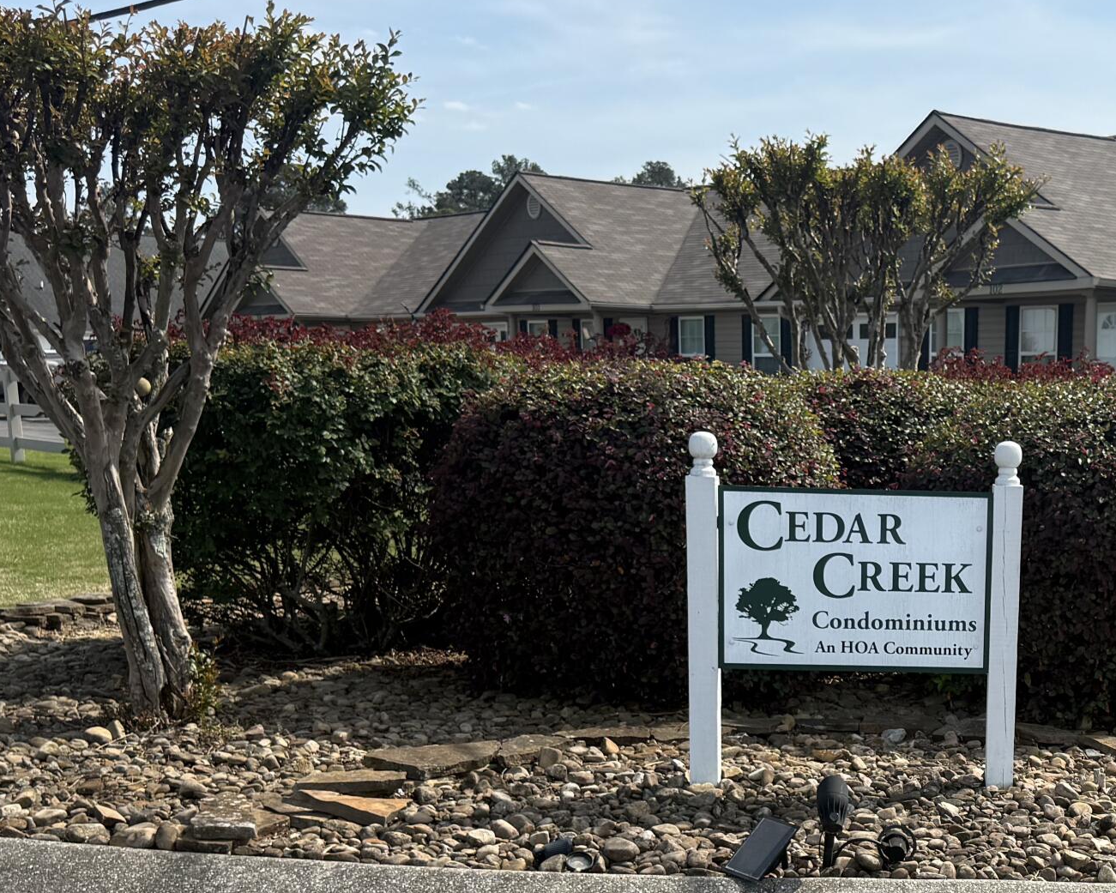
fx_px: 1784
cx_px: 967
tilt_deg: -11.2
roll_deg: -0.9
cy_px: 762
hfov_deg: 33.2
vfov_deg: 27.3
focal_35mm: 54
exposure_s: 1/4167
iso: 100
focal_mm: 6.76
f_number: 1.78
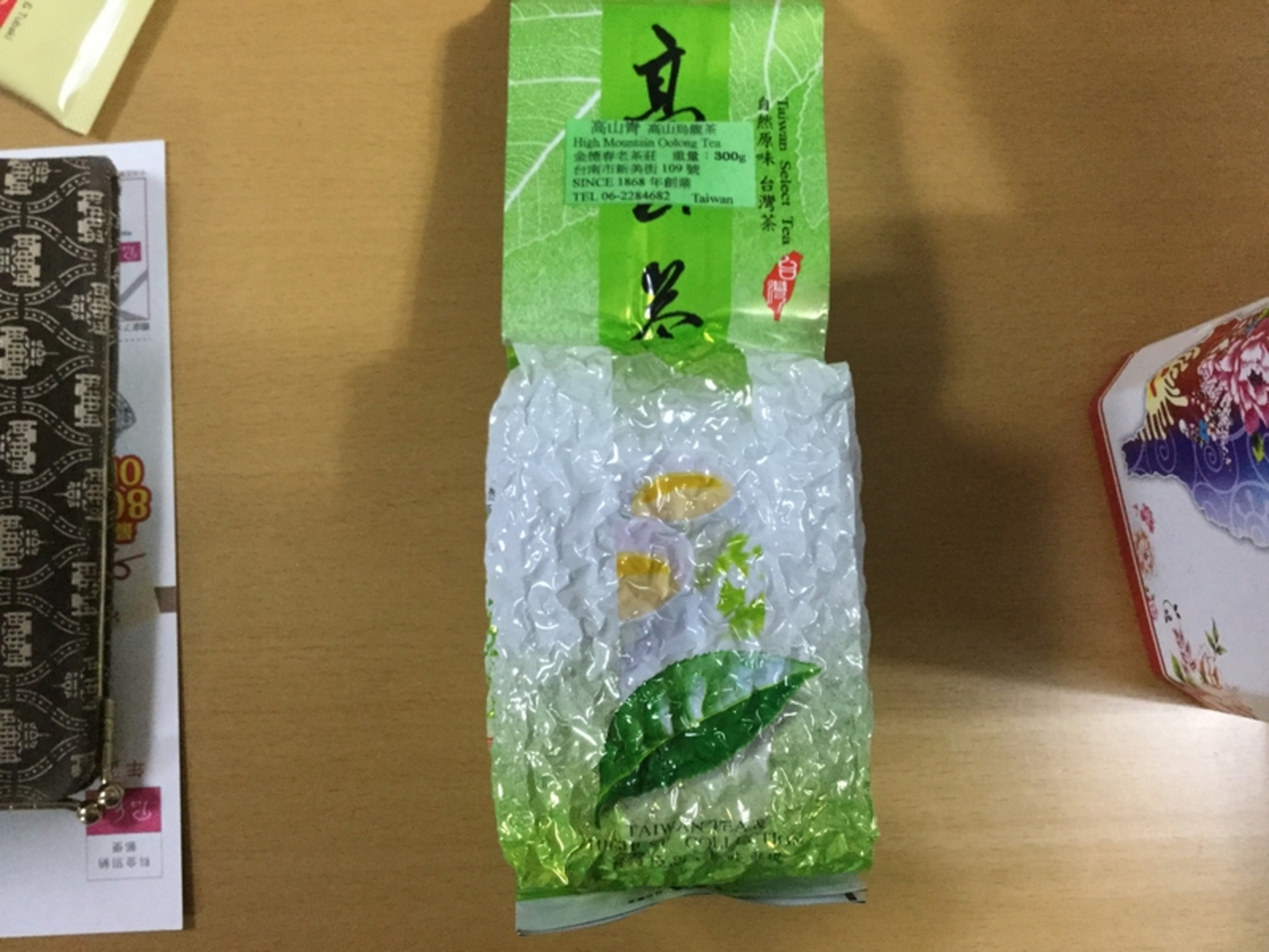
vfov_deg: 45.4
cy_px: 476
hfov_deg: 58.4
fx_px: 1136
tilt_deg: -86.6
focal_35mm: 31
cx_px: 634
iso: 250
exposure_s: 1/25
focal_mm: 3.3
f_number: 2.4
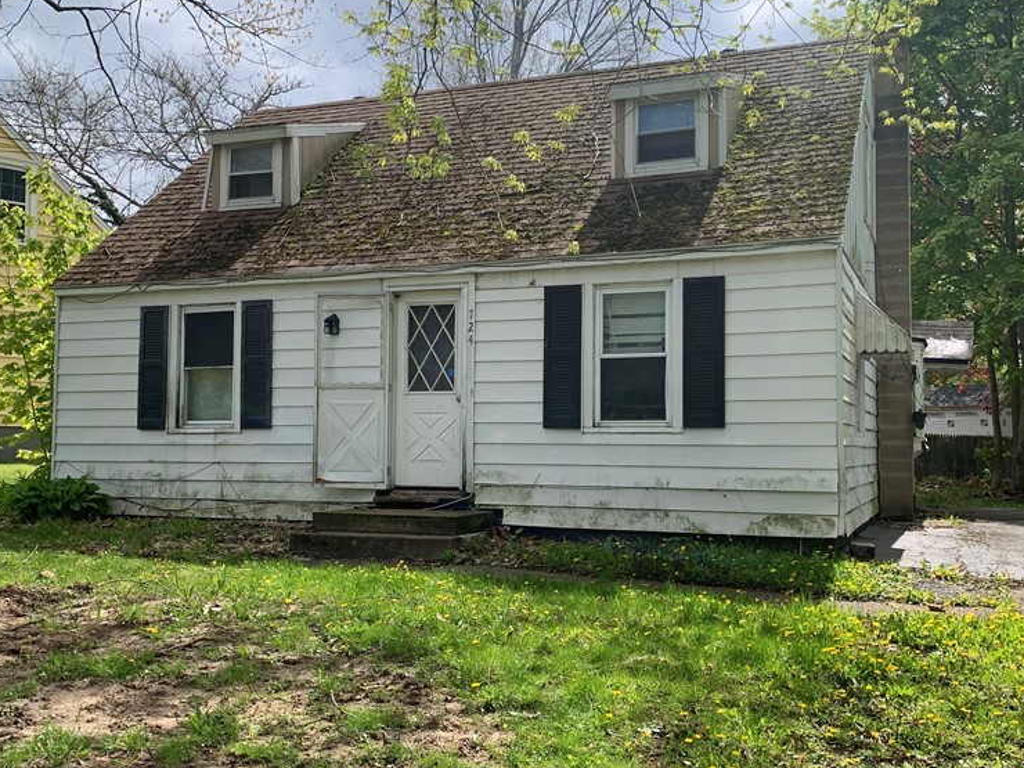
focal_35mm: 36
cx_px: 524
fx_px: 1065
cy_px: 415
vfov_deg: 39.6
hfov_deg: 51.3
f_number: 1.8
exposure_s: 1/1447
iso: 25
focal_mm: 4.25
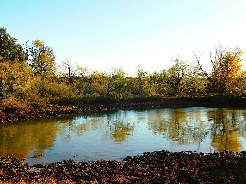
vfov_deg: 32.2
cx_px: 123
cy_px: 92
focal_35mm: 45
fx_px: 320
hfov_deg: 42.1
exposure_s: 1/800
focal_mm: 8
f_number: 3.7
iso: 125
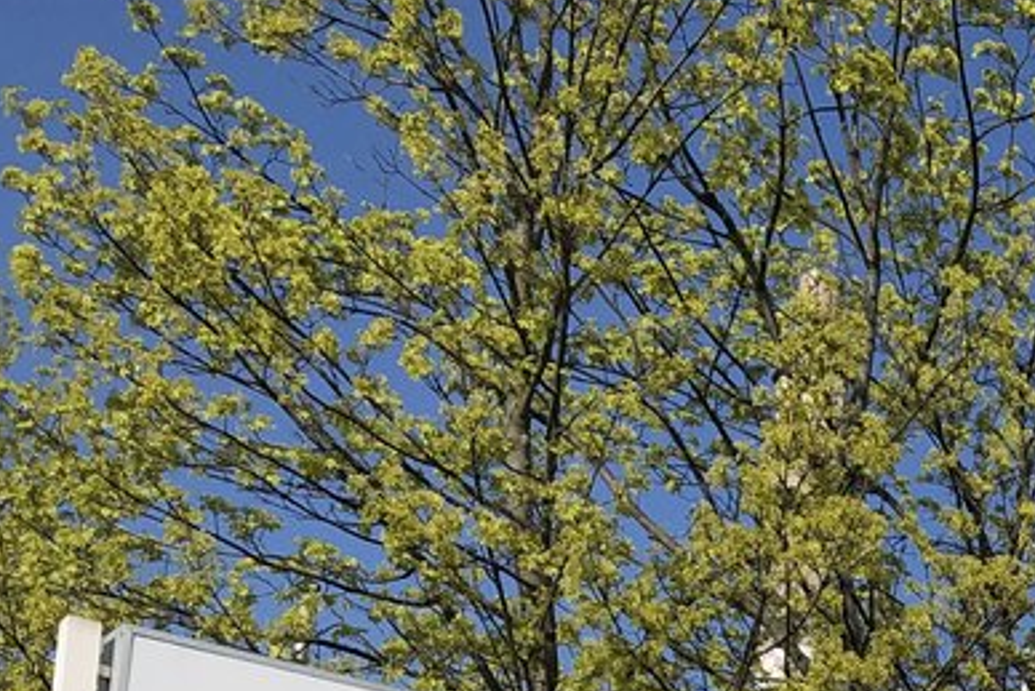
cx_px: 1550
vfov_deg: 14.1
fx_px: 2588
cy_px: 1073
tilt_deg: +9.5
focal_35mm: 90
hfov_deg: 19.7
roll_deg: -2.1
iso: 25
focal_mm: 3.99
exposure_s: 1/3690
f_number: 1.8
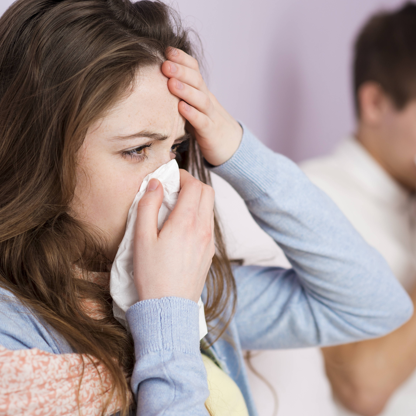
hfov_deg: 14.1
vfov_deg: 14.1
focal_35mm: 124
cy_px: 208
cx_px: 255
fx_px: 1686
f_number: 3.5
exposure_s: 1/160
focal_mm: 85
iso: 100
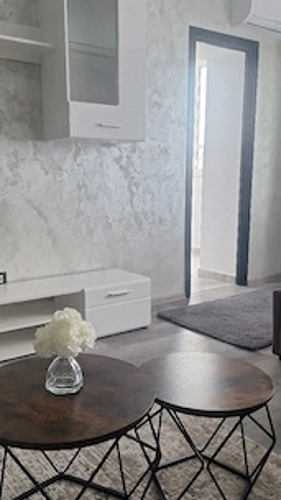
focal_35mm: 33
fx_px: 437
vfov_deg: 59.5
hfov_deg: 35.5
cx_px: 115
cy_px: 253
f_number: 1.8
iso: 125
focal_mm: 5.54
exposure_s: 1/50
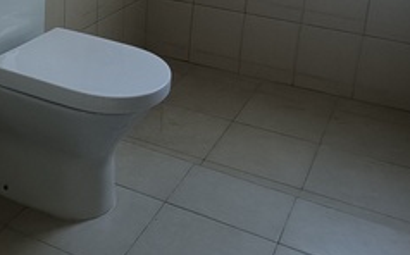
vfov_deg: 24.2
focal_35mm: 51
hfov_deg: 38.8
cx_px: 113
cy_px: 6
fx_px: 569
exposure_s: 1/50
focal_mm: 4.7
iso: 1051
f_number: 1.7
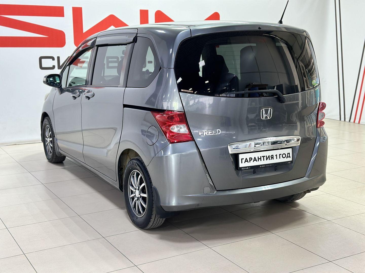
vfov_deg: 30.3
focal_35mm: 48
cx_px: 182
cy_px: 136
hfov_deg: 39.7
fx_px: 506
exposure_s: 1/100
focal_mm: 6.86
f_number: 1.78
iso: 200
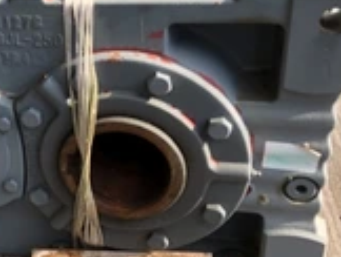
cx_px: -32
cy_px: 114
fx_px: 681
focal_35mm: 69
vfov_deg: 21.4
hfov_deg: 26.0
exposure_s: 1/311
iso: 20
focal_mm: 3.99
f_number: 1.8
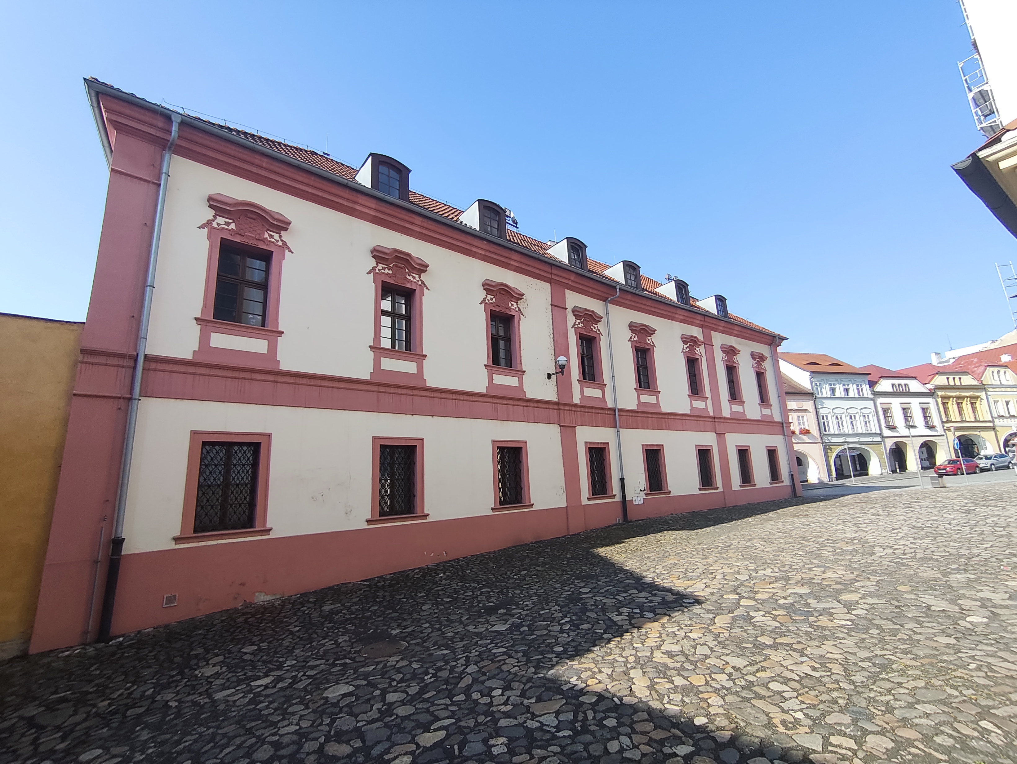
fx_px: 441
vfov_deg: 81.8
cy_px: 382
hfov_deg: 98.1
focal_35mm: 15
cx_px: 508
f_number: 2.2
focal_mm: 1.65
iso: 50
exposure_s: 1/731
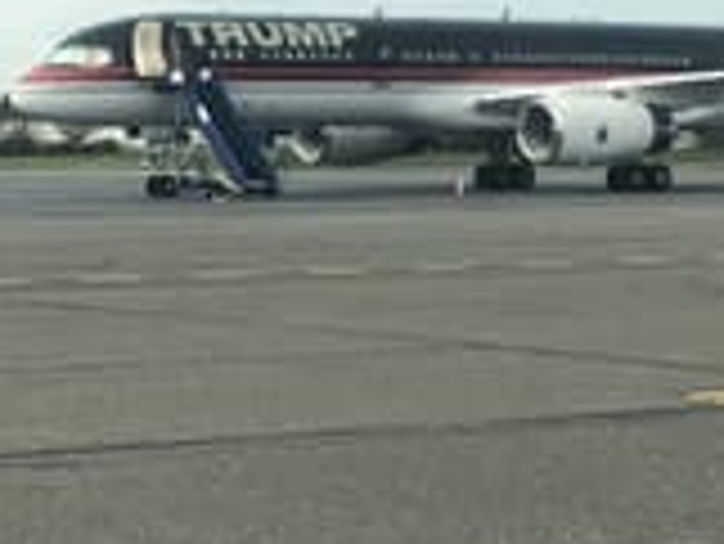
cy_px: 310
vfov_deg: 13.4
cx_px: 31
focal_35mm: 111
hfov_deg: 17.4
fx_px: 2323
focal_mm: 4
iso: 20
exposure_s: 1/1104
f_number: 1.8
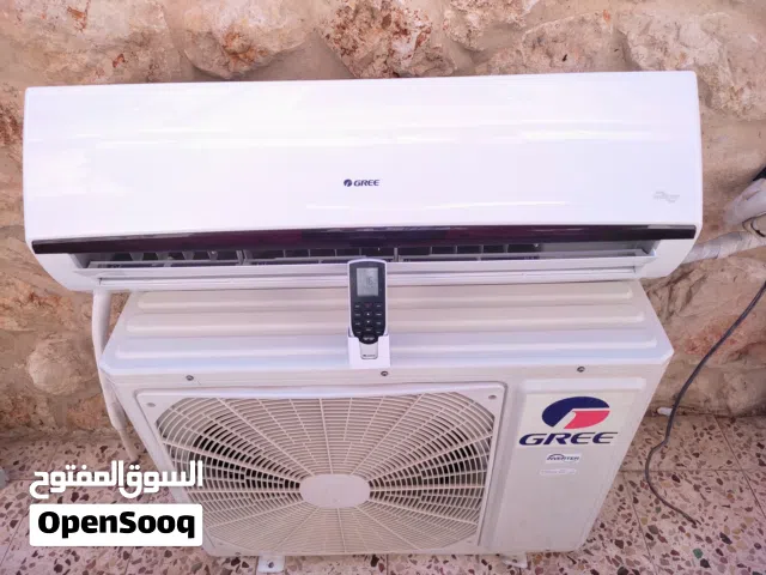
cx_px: 383
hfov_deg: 67.3
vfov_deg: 53.1
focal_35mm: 26
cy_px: 288
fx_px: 575
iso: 100
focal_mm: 4.74
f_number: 1.79
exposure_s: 1/15285
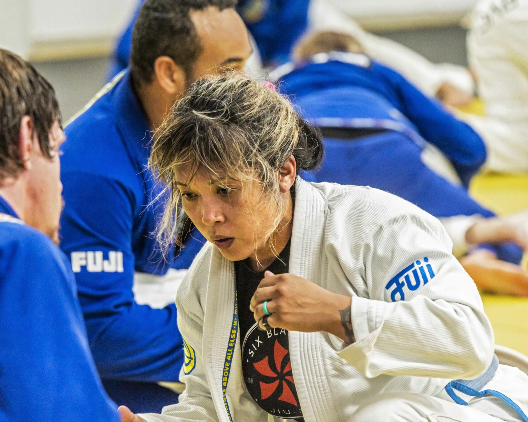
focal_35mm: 226
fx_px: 3532
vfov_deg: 6.8
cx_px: 220
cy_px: 211
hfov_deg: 8.5
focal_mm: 200
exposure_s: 1/200
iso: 1600
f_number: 5
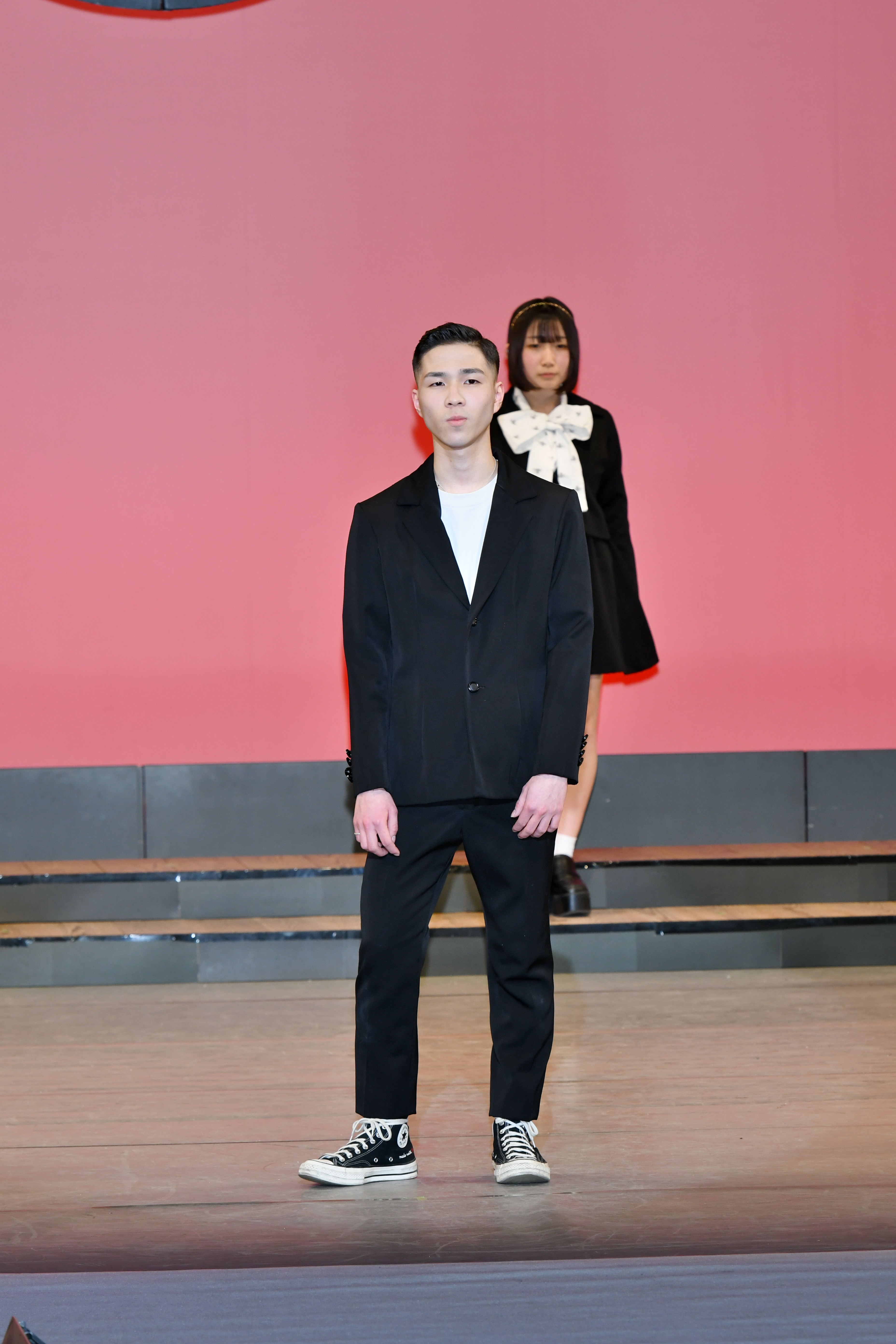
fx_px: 8679
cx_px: 448
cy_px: 672
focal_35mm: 232
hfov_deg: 5.9
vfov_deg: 8.9
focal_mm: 155
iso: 800
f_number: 5.6
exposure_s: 1/250
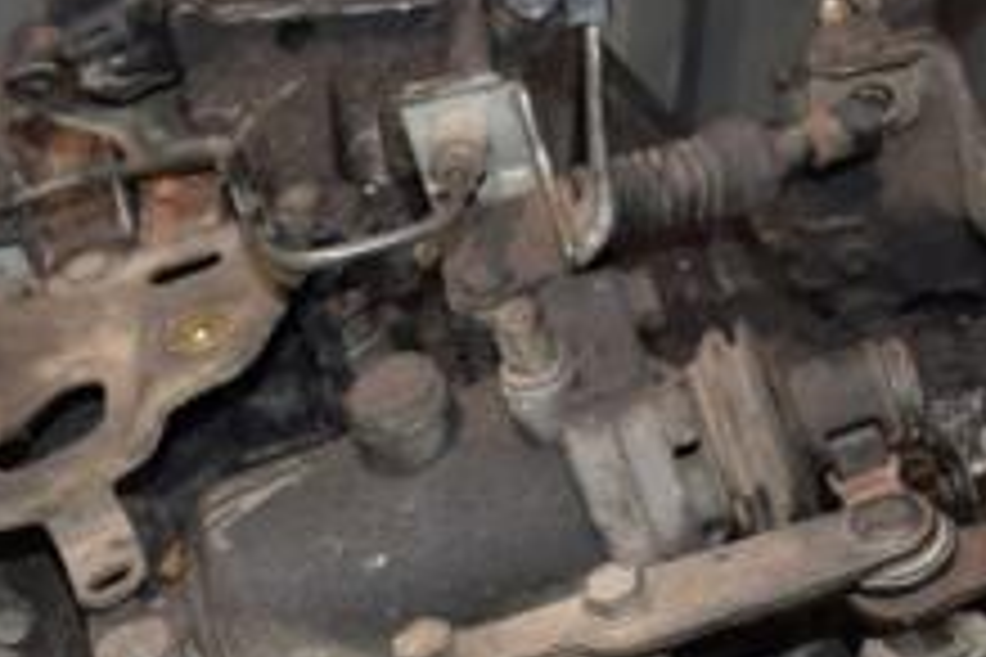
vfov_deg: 15.7
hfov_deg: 23.5
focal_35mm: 86
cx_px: 468
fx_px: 2365
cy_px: 567
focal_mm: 21
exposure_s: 1/60
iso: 800
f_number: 5
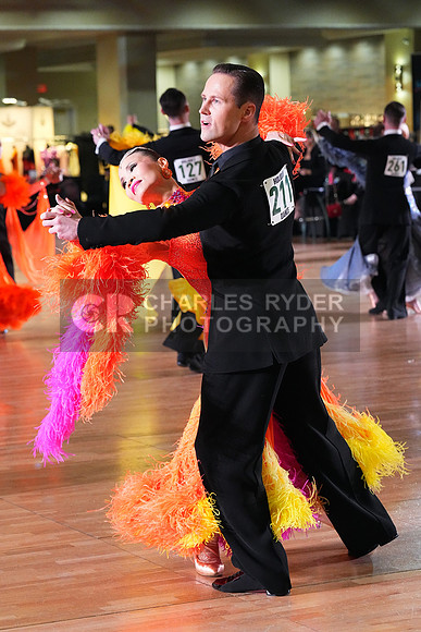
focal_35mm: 109
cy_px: 316
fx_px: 1911
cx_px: 210
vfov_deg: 18.8
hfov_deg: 12.6
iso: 10000
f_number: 5.6
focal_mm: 109
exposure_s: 1/400
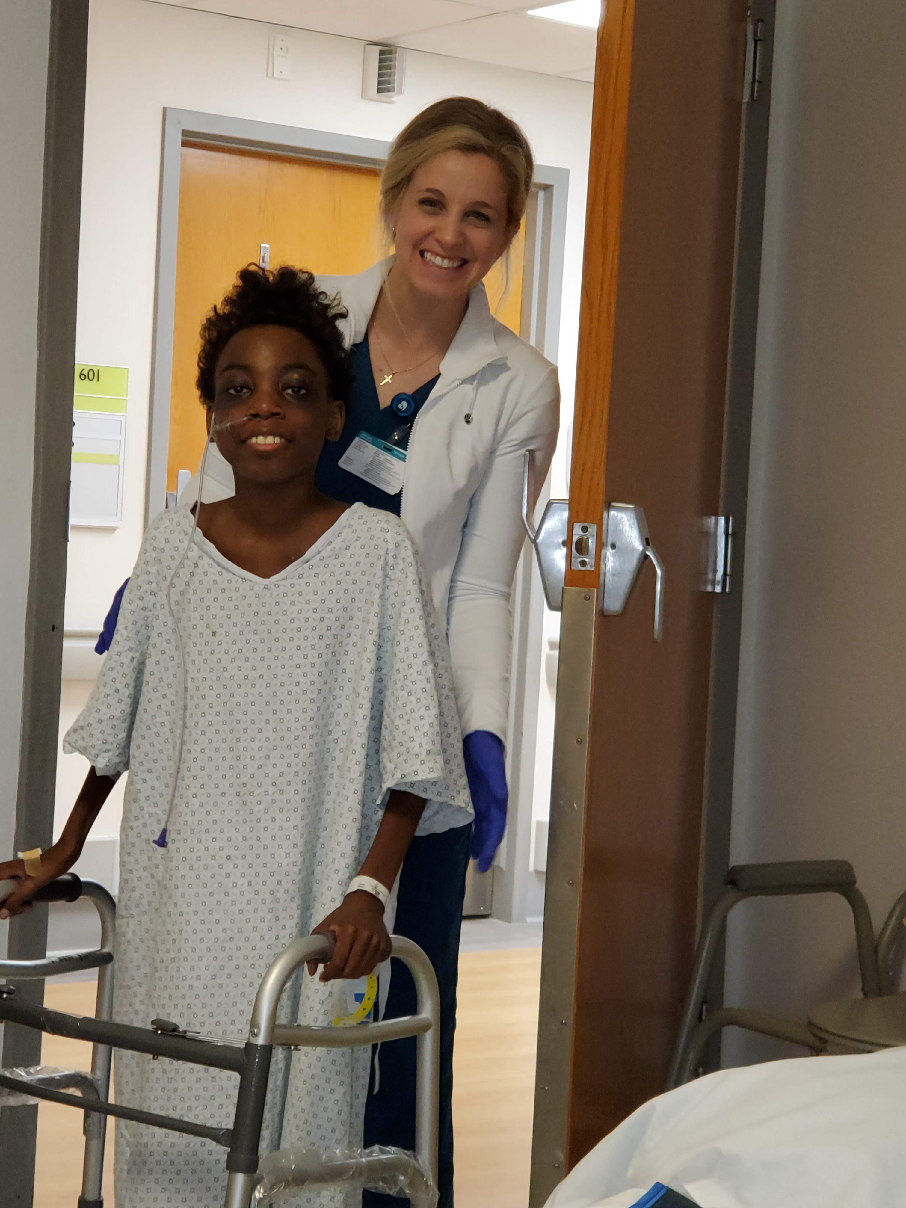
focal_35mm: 52
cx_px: 453
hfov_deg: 28.0
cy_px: 604
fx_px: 1815
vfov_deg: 36.8
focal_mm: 6
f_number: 2.4
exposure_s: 1/30
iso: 320
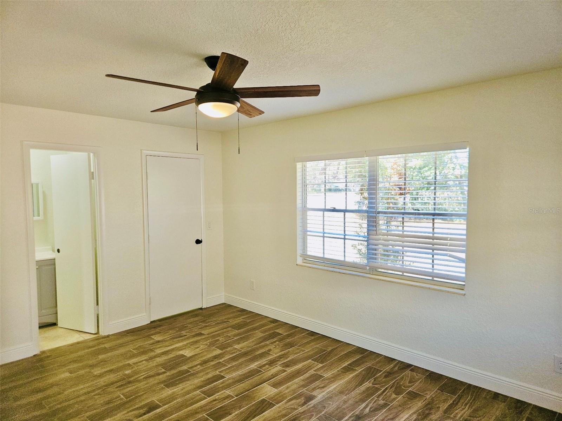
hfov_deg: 73.9
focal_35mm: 23
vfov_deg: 58.9
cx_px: 281
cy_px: 210
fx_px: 373
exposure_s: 1/60.2
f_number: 1.8
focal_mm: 5.4
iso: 89
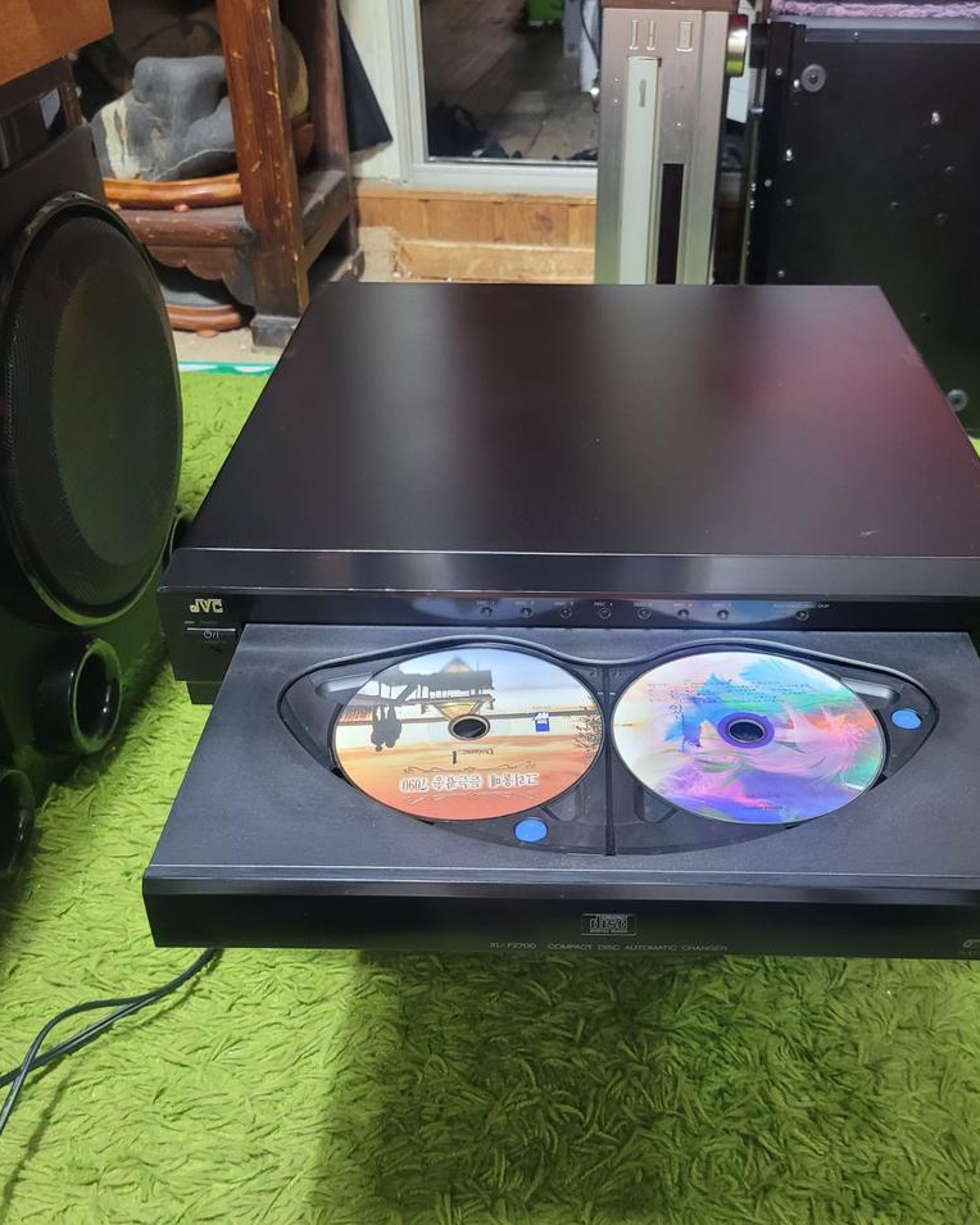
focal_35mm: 34
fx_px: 1233
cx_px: 581
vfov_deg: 52.8
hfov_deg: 43.2
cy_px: 612
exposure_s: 1/40
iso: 320
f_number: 1.8
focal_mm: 5.4
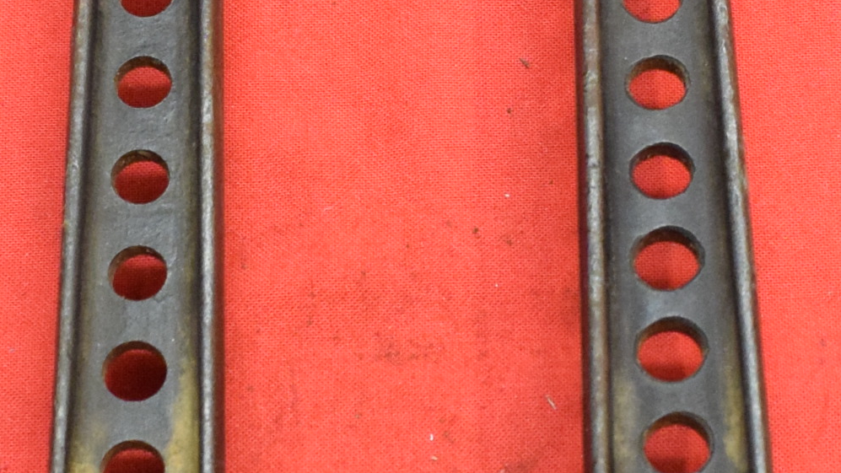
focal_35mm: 156
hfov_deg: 13.8
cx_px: 419
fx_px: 3479
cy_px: 465
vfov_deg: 7.7
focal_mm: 22
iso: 2000
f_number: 5
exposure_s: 1/100
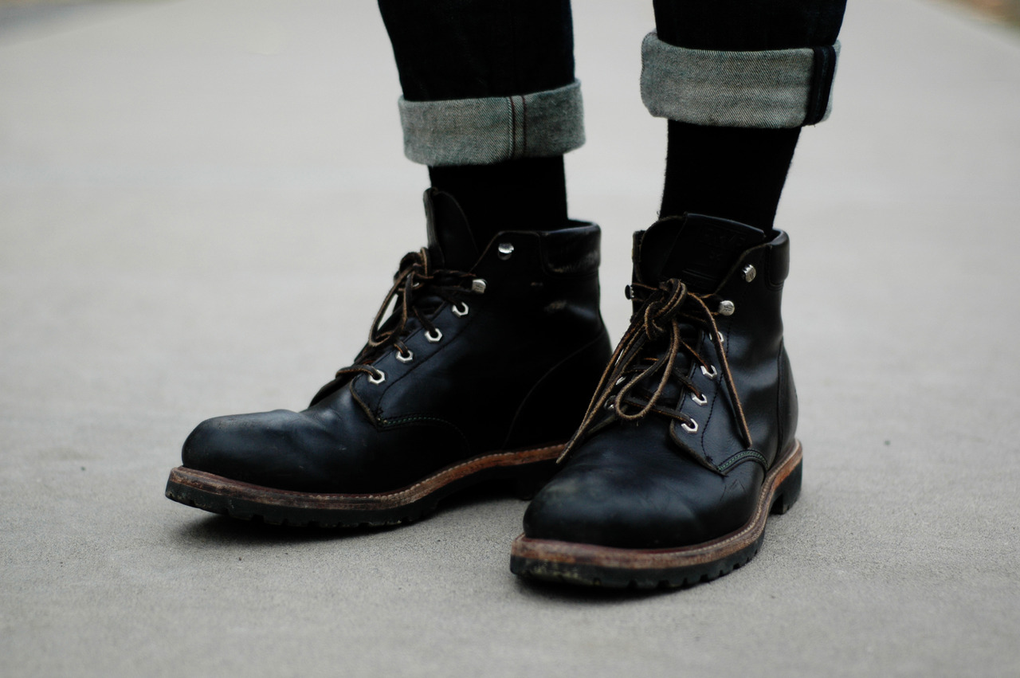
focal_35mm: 75
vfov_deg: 18.1
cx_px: 510
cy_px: 339
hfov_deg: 27.0
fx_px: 2123
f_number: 1.8
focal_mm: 50
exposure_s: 1/800
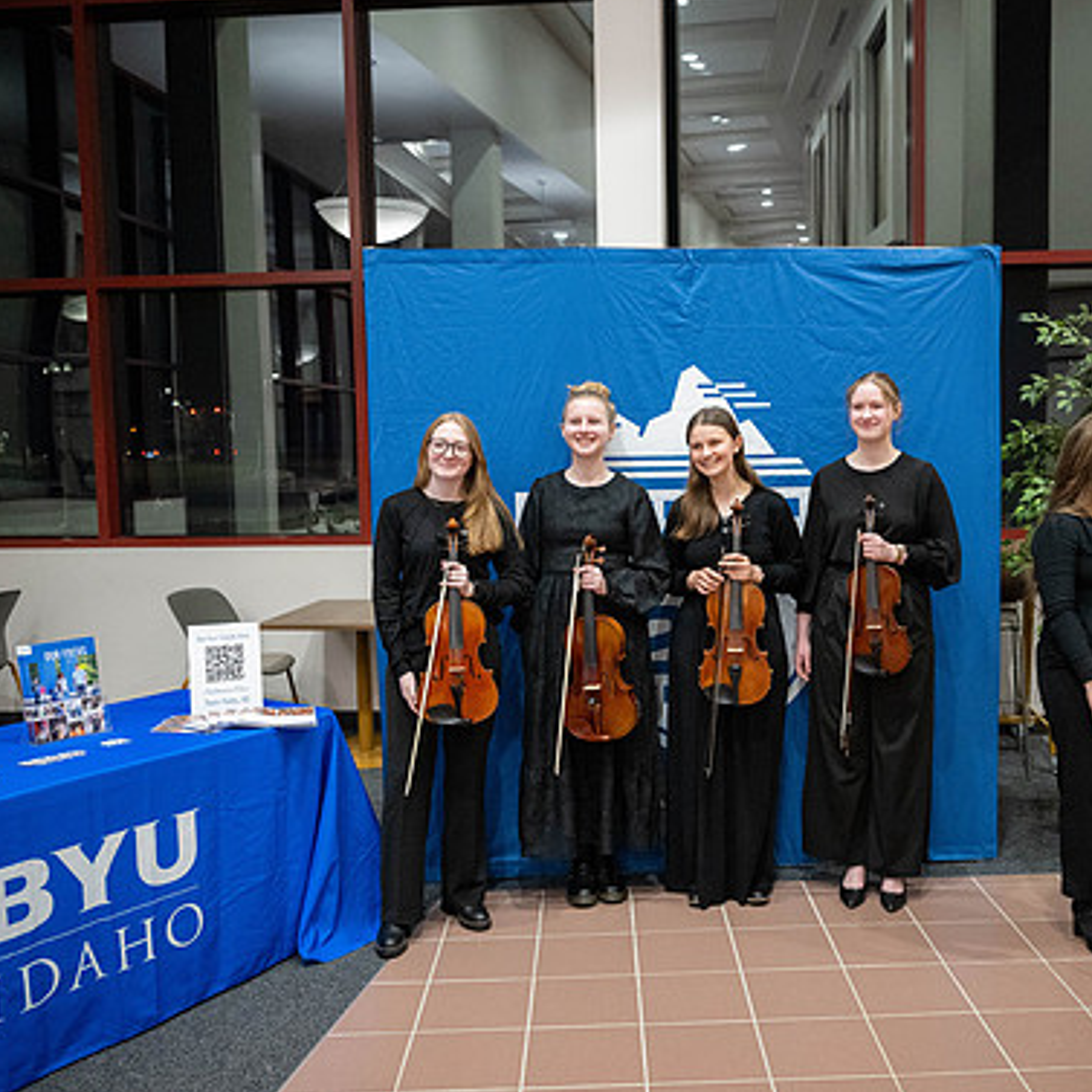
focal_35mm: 34
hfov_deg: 48.1
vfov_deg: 48.4
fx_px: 1213
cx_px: 663
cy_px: 537
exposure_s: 1/250
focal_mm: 26
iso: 3200
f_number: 2.8
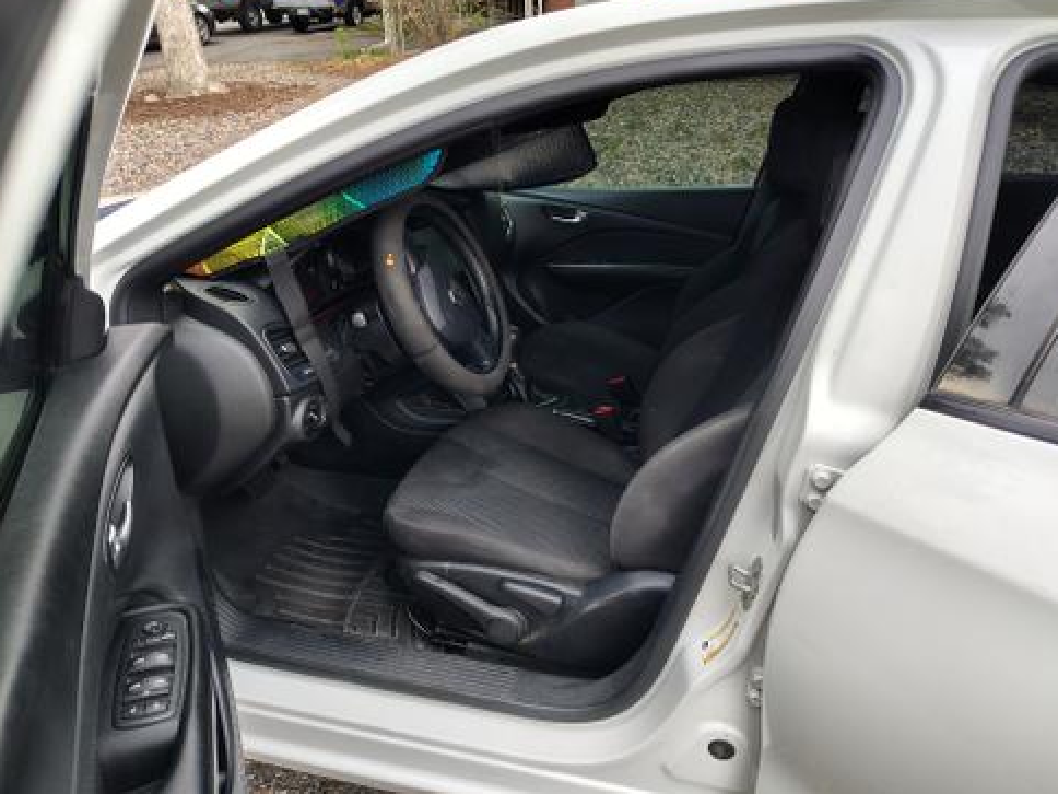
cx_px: 544
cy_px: 387
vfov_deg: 54.9
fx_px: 764
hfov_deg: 69.4
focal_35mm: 25
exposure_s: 1/111
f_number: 1.8
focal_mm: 5.56
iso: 129
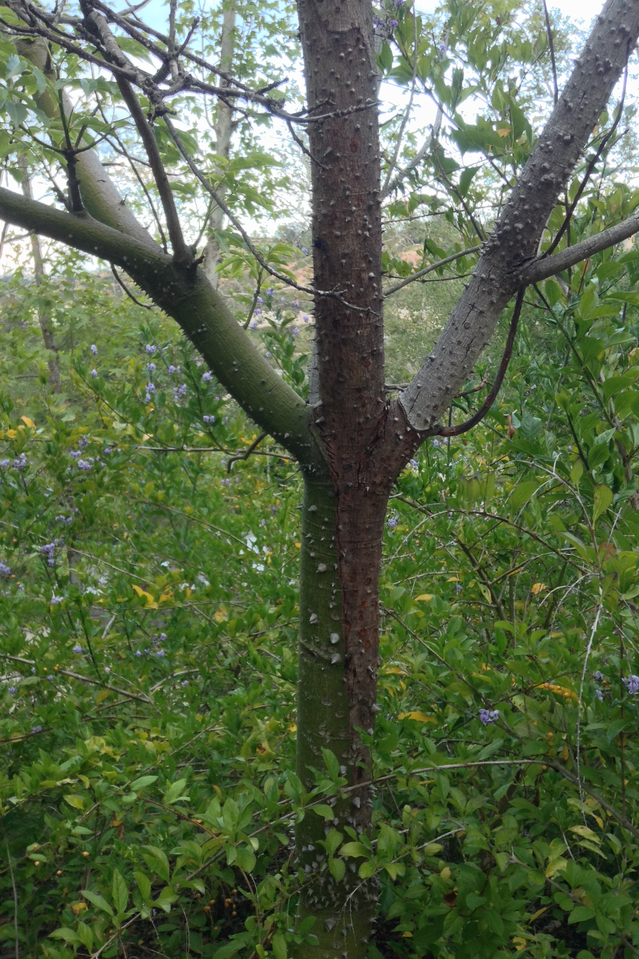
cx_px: 341
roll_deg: +1.2
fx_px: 932
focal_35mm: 35
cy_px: 481
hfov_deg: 37.8
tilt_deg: -11.1
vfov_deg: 54.4
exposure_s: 1/24
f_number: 2.4
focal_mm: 3.3
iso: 32
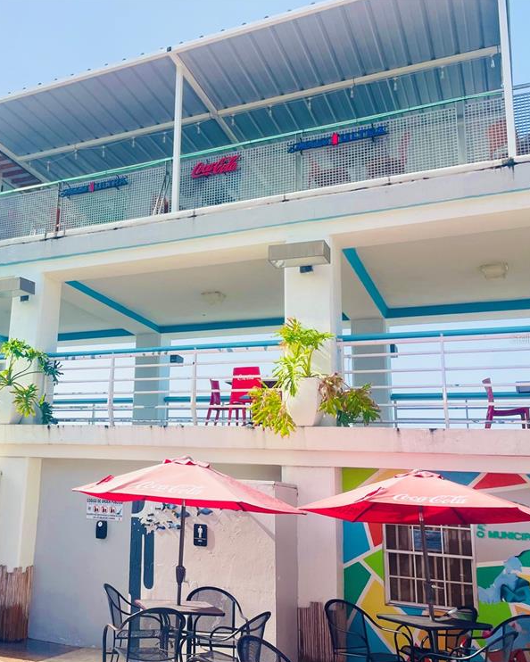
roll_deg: -3.1
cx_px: 108
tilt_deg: +13.6
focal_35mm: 35
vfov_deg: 51.5
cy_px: 338
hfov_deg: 40.5
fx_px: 686
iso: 32
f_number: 1.6
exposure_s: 1/2817
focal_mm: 4.2
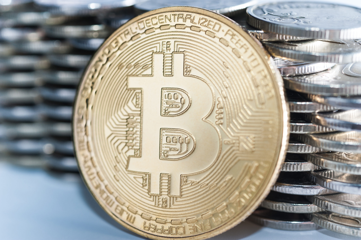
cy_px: 120
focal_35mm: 60
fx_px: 601
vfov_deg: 22.6
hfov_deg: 33.4
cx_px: 180
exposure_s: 1/80
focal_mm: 60
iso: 100
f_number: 8
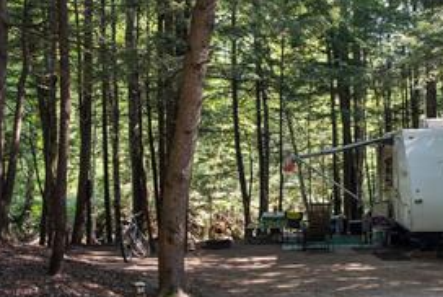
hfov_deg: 35.7
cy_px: 153
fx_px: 678
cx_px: 306
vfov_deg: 24.7
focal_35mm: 55
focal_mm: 26
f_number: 5
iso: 400
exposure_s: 1/60
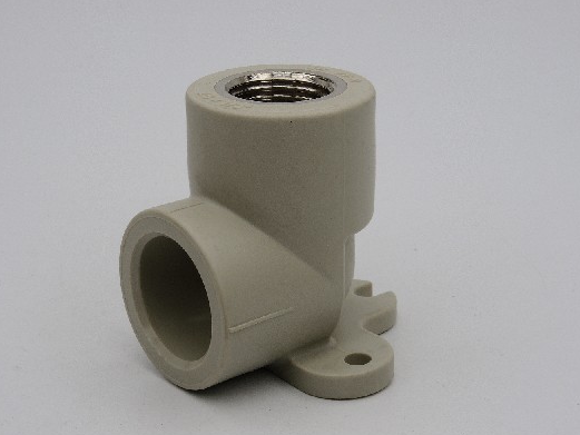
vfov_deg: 18.2
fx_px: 1357
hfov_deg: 24.1
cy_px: 218
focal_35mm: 81
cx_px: 272
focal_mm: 14.1
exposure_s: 1/500
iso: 100
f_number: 8
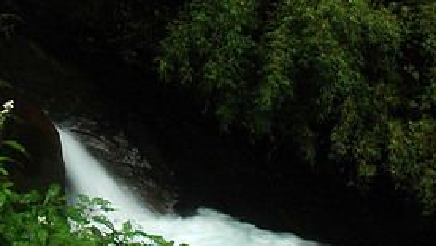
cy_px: -40
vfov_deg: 16.2
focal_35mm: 72
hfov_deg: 28.6
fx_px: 833
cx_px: 75
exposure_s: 1/10
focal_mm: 18
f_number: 22
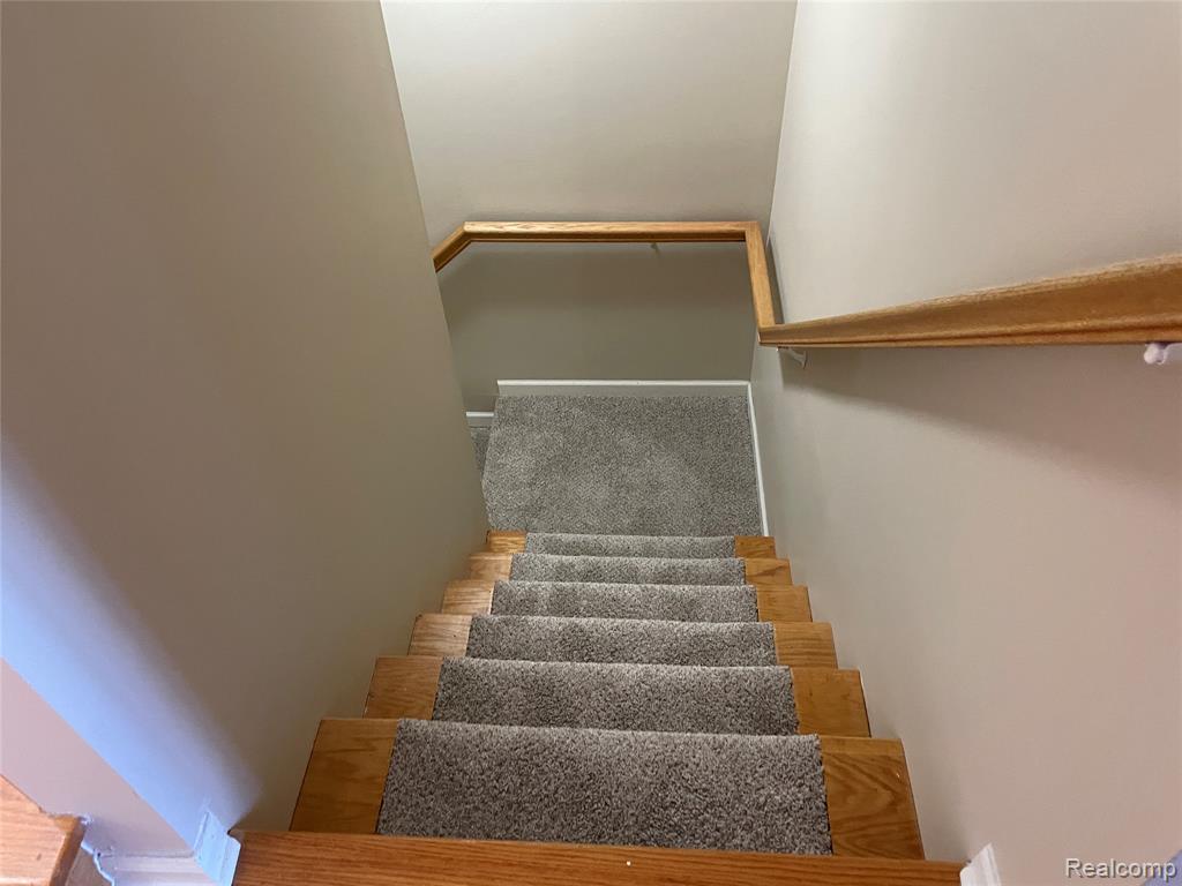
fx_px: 888
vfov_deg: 53.1
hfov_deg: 67.3
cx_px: 591
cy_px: 443
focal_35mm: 26
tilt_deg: -45.8
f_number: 1.6
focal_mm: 4.2
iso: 500
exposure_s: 1/60
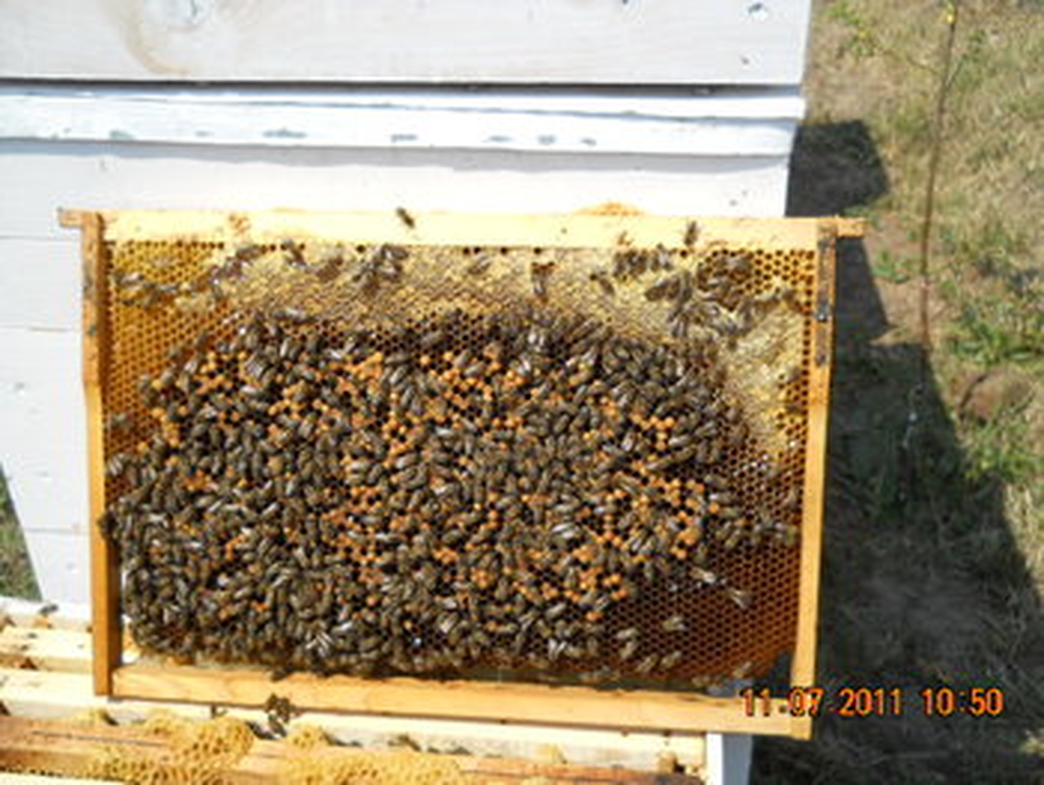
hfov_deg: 45.7
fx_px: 1237
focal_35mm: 41
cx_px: 522
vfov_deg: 35.2
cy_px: 392
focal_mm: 6.72
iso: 80
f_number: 5.5
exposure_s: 1/320
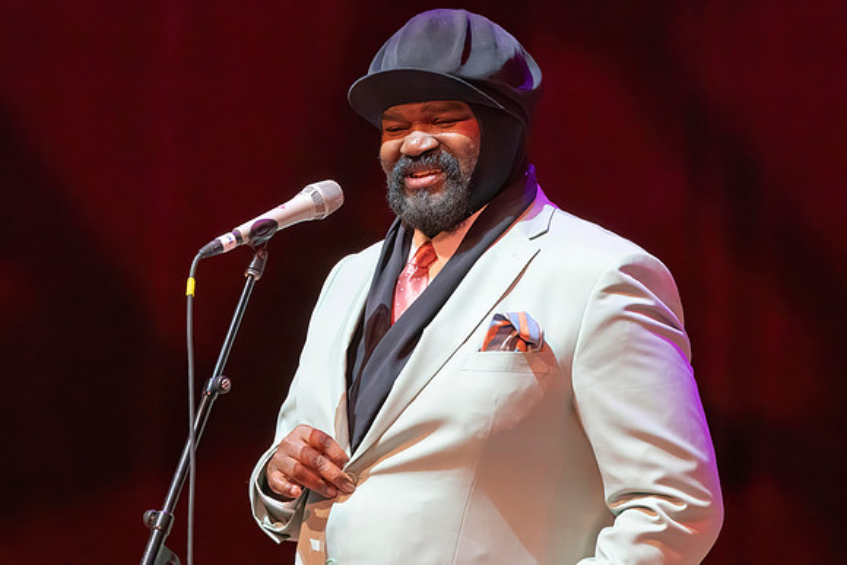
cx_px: 416
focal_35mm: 598
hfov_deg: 3.4
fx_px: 14068
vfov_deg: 2.3
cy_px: 397
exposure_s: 1/320
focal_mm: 348
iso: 5000
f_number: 5.6
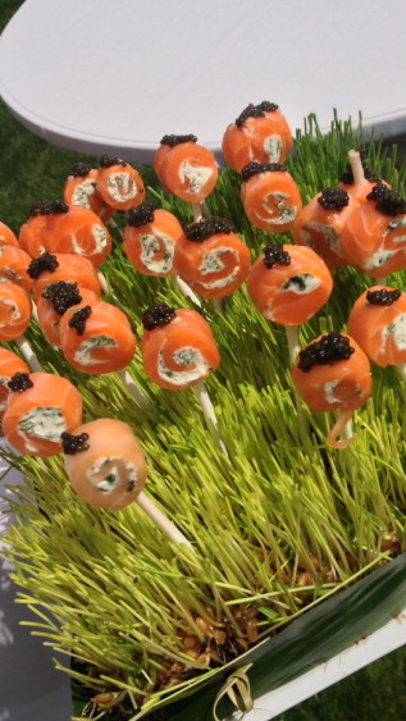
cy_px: 356
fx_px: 803
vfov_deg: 48.3
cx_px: 236
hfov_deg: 28.3
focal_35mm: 42
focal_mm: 4.28
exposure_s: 1/3953
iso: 50
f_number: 2.4
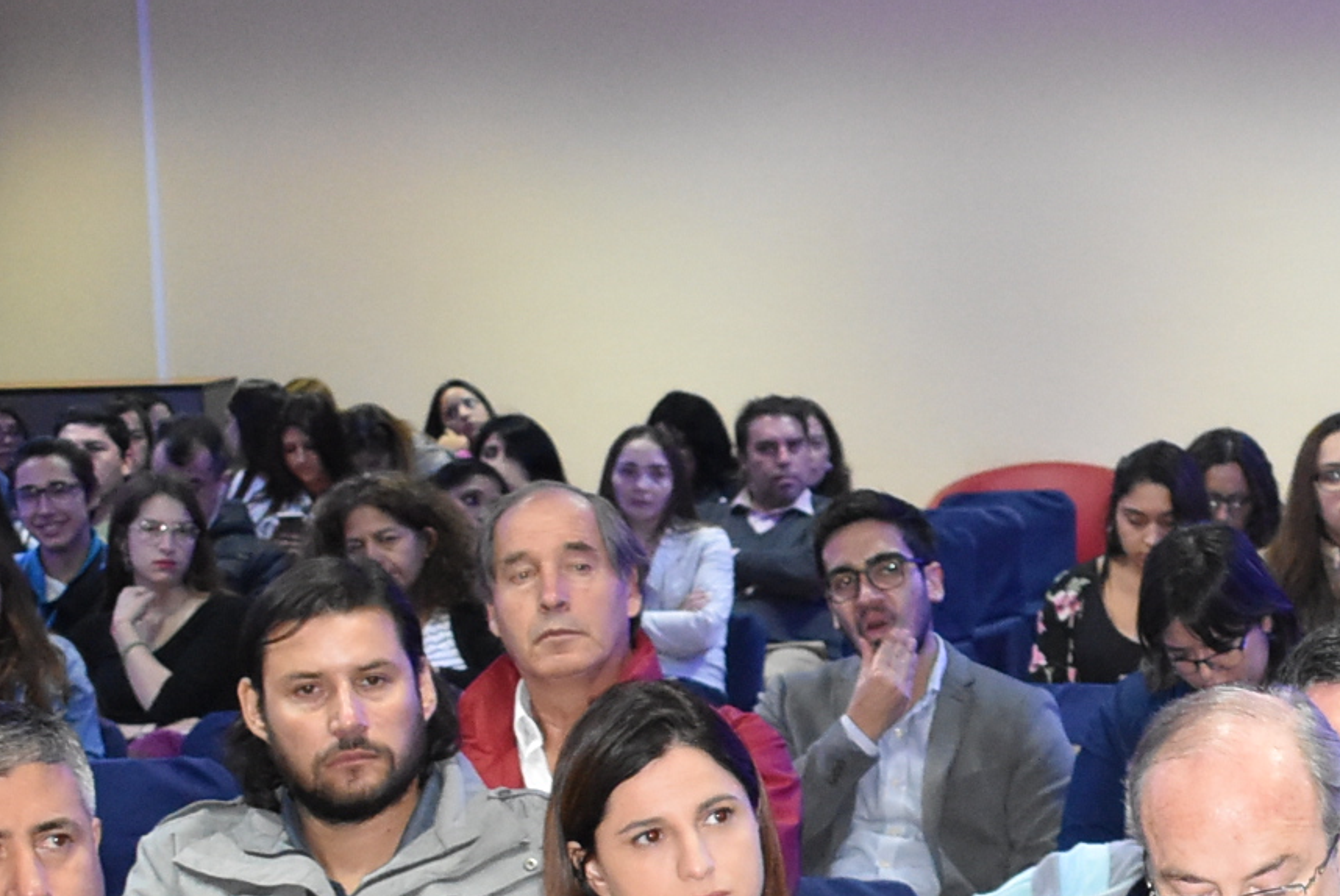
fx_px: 5067
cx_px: 1606
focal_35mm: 136
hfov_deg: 14.6
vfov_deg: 10.0
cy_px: 1032
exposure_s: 1/60
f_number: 4
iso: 2500
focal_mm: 26
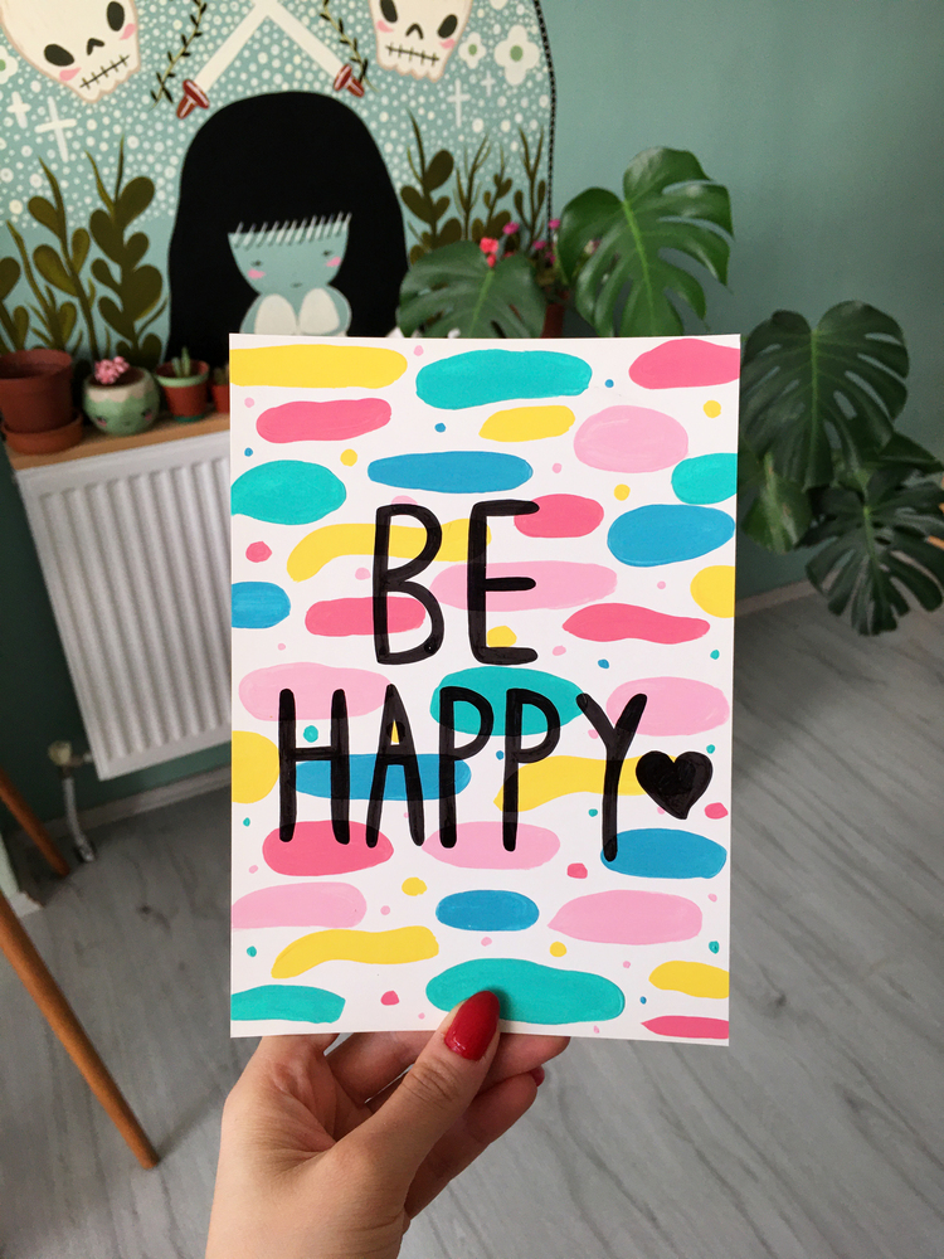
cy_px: 630
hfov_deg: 48.2
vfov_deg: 61.7
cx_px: 472
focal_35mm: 29
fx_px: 1054
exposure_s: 1/33
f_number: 2.2
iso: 25
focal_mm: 4.15
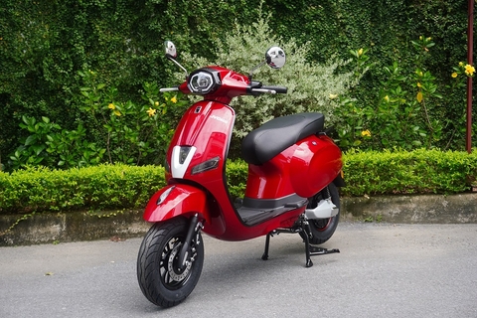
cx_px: 238
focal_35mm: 45
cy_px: 159
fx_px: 596
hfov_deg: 43.6
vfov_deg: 29.9
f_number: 5.6
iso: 100
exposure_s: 1/125
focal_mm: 30
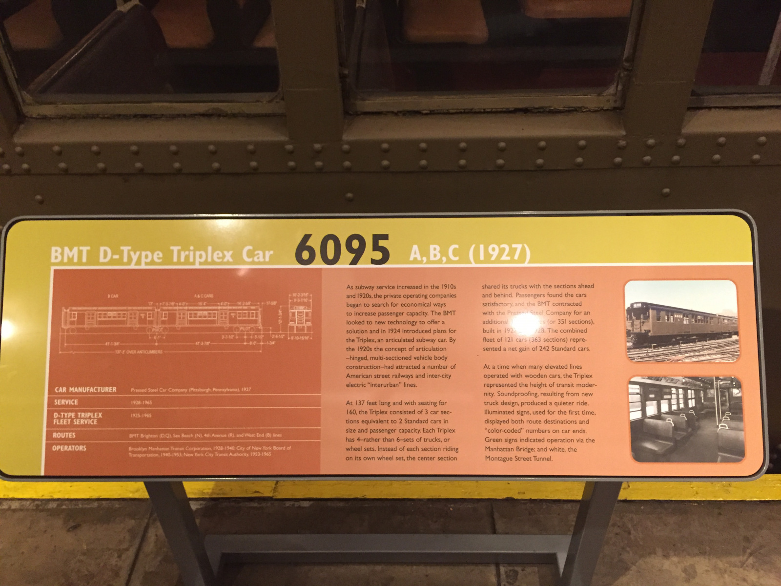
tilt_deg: -38.7
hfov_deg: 61.7
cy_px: 293
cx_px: 390
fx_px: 654
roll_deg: +0.3
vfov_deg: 48.2
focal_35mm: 29
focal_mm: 4.15
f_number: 2.2
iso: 250
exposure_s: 1/30
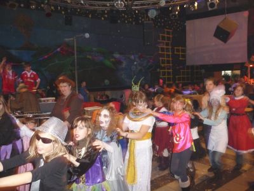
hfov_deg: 60.0
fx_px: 220
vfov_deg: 46.8
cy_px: 96
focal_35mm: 30
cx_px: 127
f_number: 3.4
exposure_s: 1/8
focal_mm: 5
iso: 500
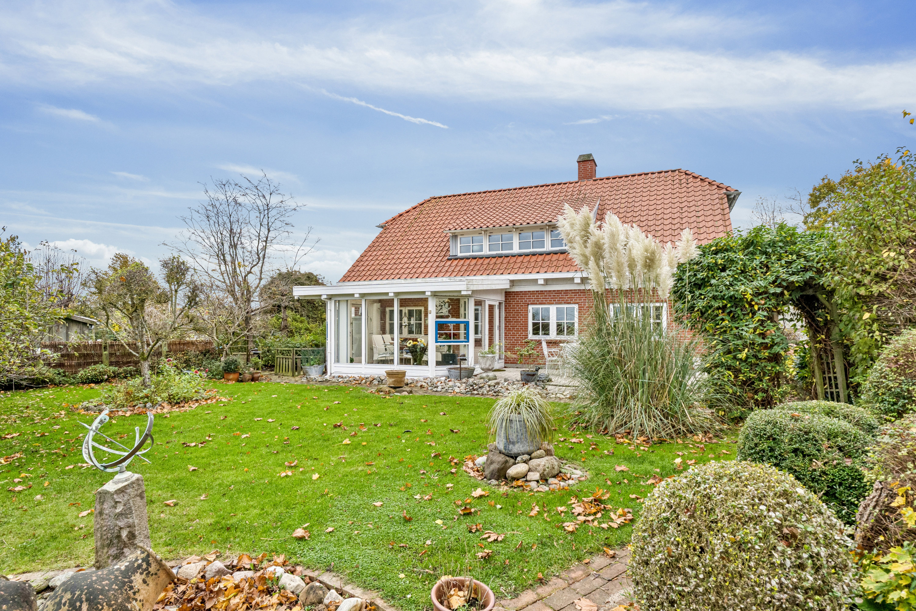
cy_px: 306
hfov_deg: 85.4
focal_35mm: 20
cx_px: 458
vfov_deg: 63.2
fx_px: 496
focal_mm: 13
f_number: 8
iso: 500
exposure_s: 1/250
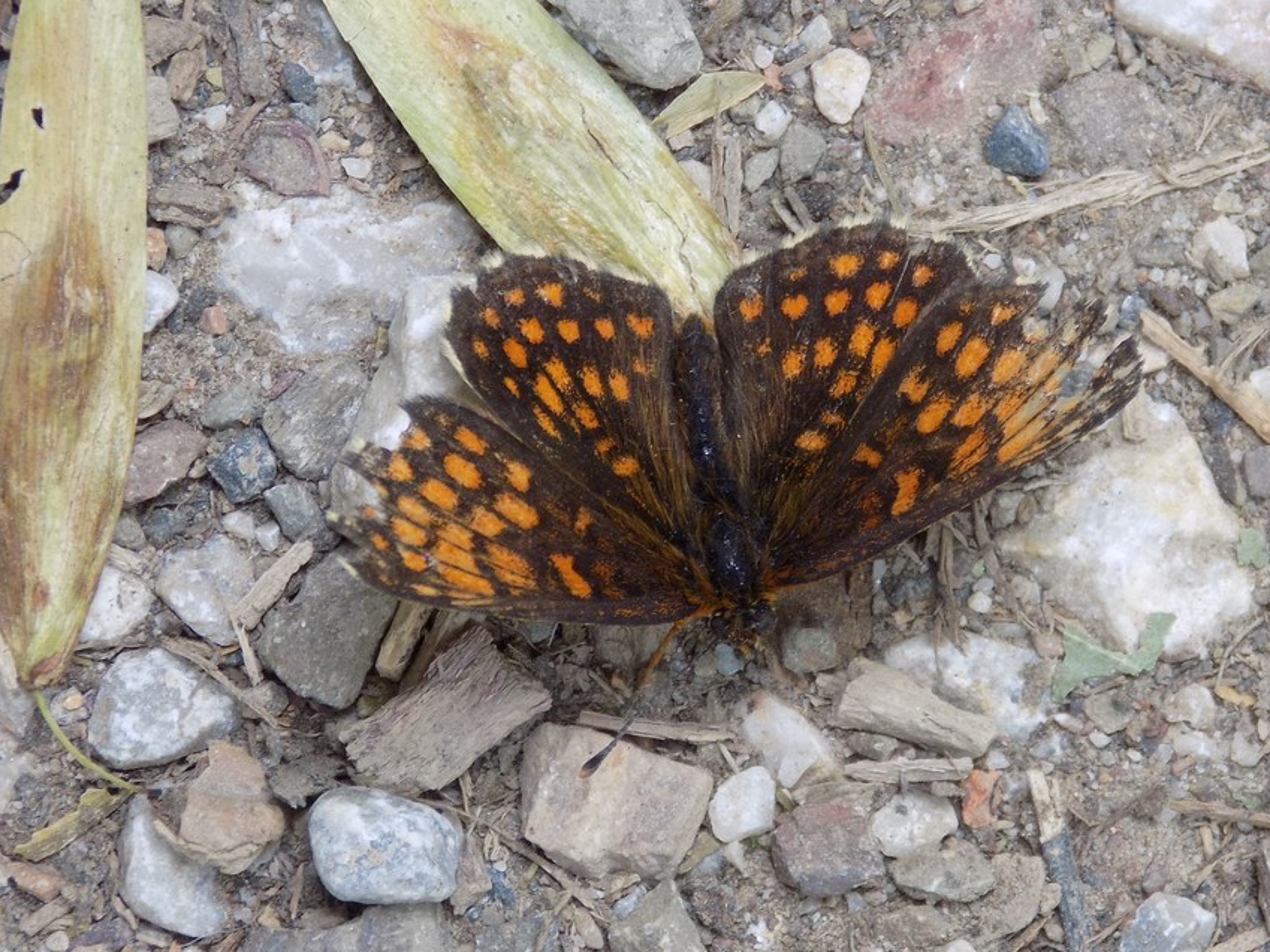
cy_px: 477
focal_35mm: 218
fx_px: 7999
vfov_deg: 6.8
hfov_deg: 9.1
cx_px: 635
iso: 140
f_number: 5.5
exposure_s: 1/30
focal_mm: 38.6
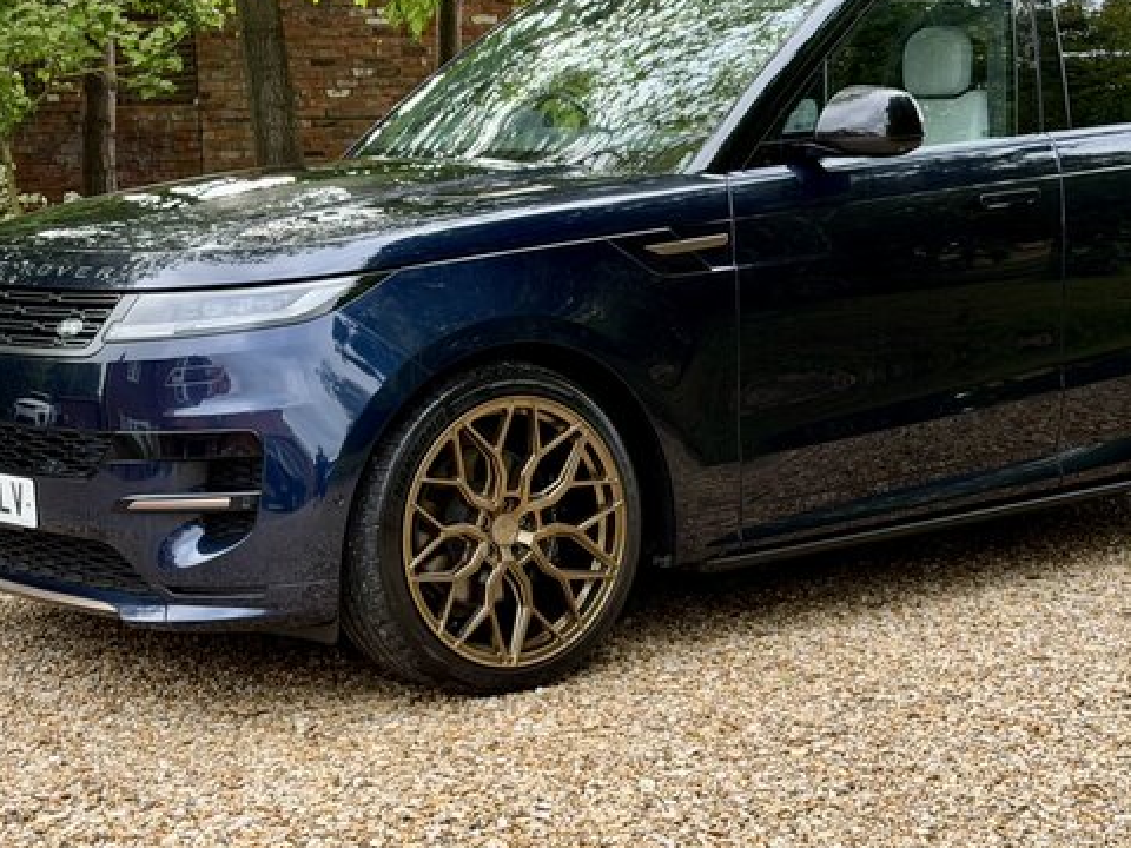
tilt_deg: -7.8
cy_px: 450
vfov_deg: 18.4
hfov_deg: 24.4
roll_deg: +0.7
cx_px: 627
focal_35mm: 80
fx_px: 2614
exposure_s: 1/131
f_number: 1.78
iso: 50
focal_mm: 6.76
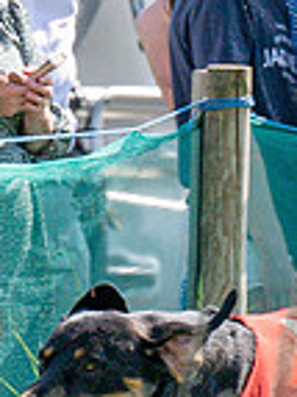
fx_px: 16464
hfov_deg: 1.0
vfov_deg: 1.4
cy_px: 427
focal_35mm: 1437
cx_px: -19
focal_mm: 140
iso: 400
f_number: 5
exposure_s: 1/2000
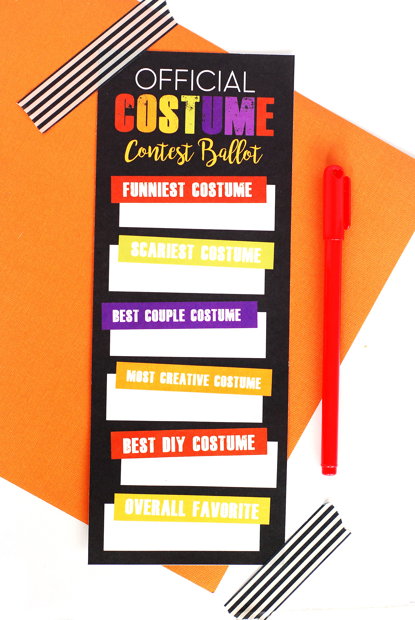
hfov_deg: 18.2
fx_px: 1293
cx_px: 208
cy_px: 310
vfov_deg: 27.0
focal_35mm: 75
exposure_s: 1/125
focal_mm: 50
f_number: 4.5
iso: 640
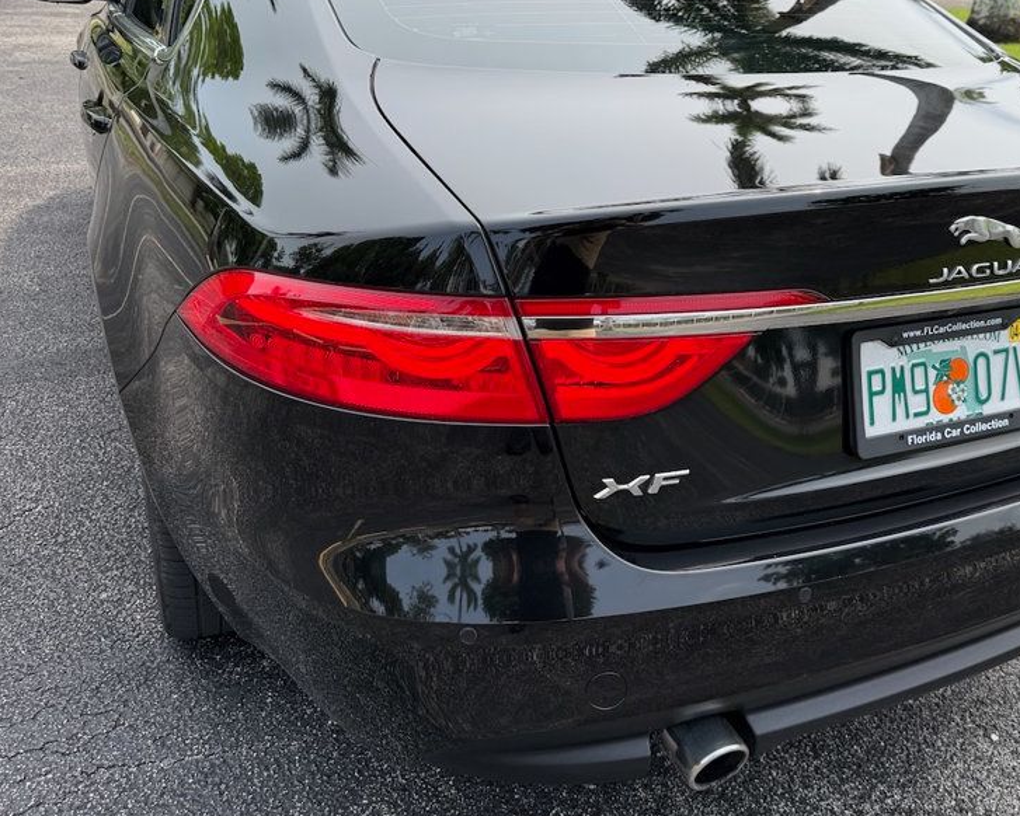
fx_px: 996
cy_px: 336
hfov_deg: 53.3
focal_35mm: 33
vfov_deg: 44.4
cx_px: 669
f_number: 1.78
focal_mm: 6.76
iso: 80
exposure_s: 1/1522
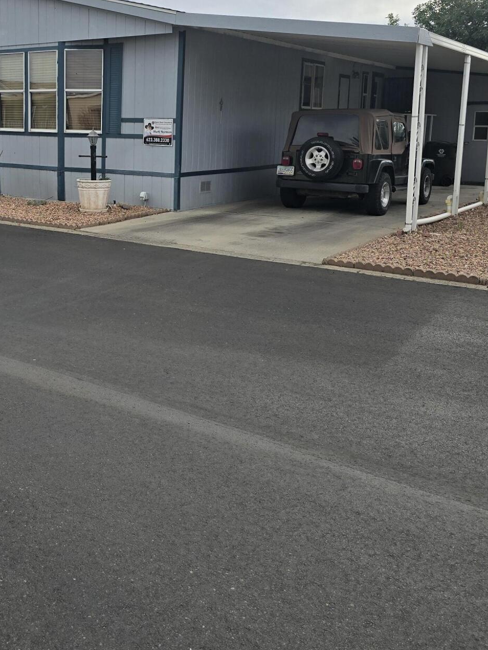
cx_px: 115
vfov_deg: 49.2
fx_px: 696
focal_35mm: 37
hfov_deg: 37.6
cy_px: 213
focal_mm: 6.3
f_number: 1.7
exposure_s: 1/1189
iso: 12
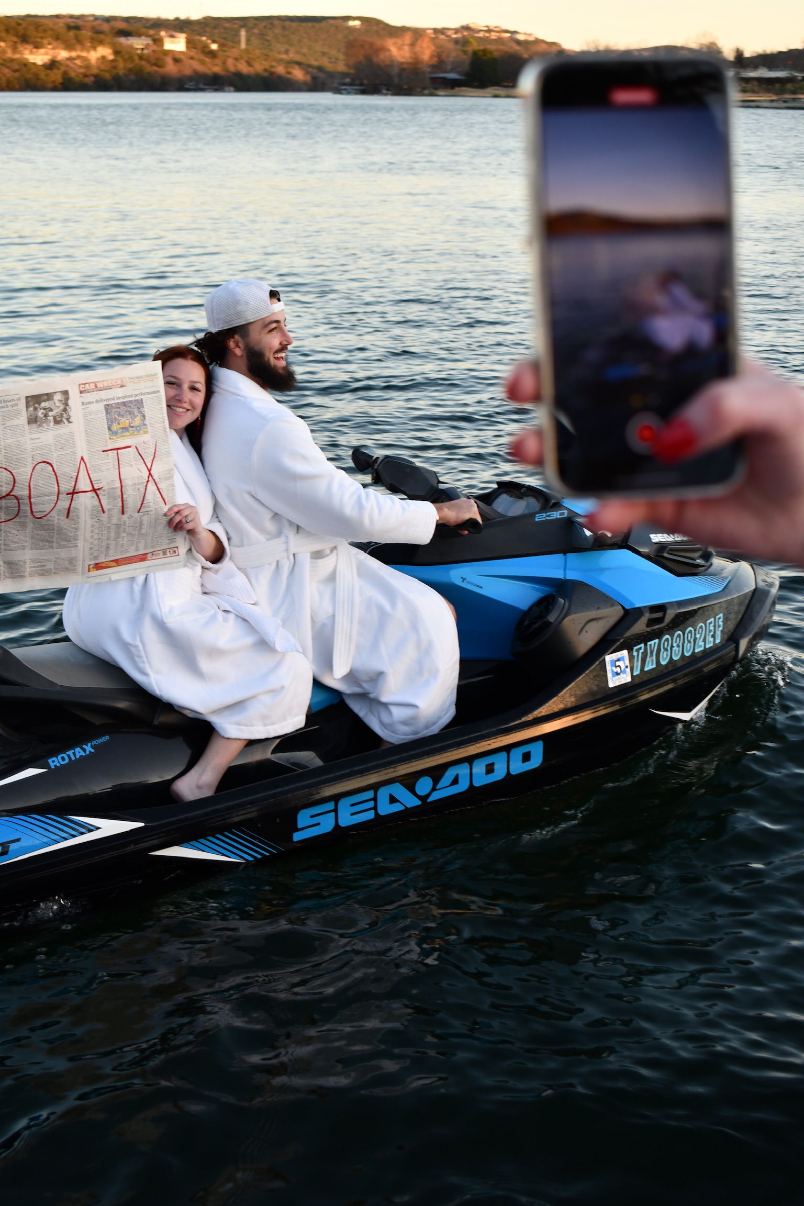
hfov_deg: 26.0
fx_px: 1742
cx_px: 402
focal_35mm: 52
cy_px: 603
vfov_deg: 38.2
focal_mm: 35
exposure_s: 1/250
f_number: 5.6
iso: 400
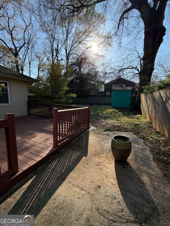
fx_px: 92
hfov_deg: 85.7
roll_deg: -1.4
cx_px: 85
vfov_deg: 102.1
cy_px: 113
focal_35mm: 14
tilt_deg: -8.1
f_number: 2.2
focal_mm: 2.22
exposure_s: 1/672
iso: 40
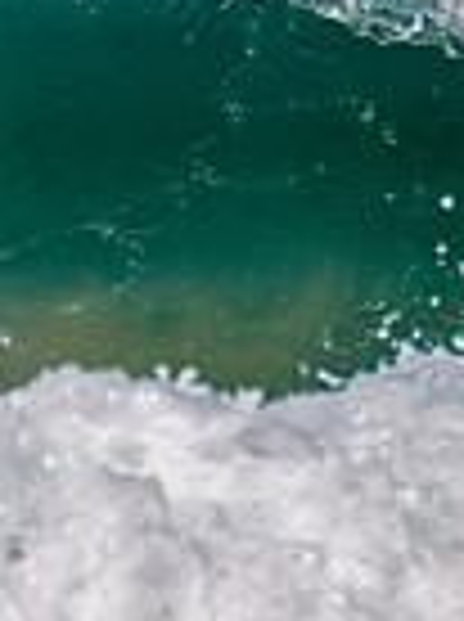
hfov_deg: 0.4
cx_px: -826
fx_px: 66369
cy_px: -140
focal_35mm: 3702
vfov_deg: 0.5
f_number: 11
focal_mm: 800
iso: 720
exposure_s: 1/2000
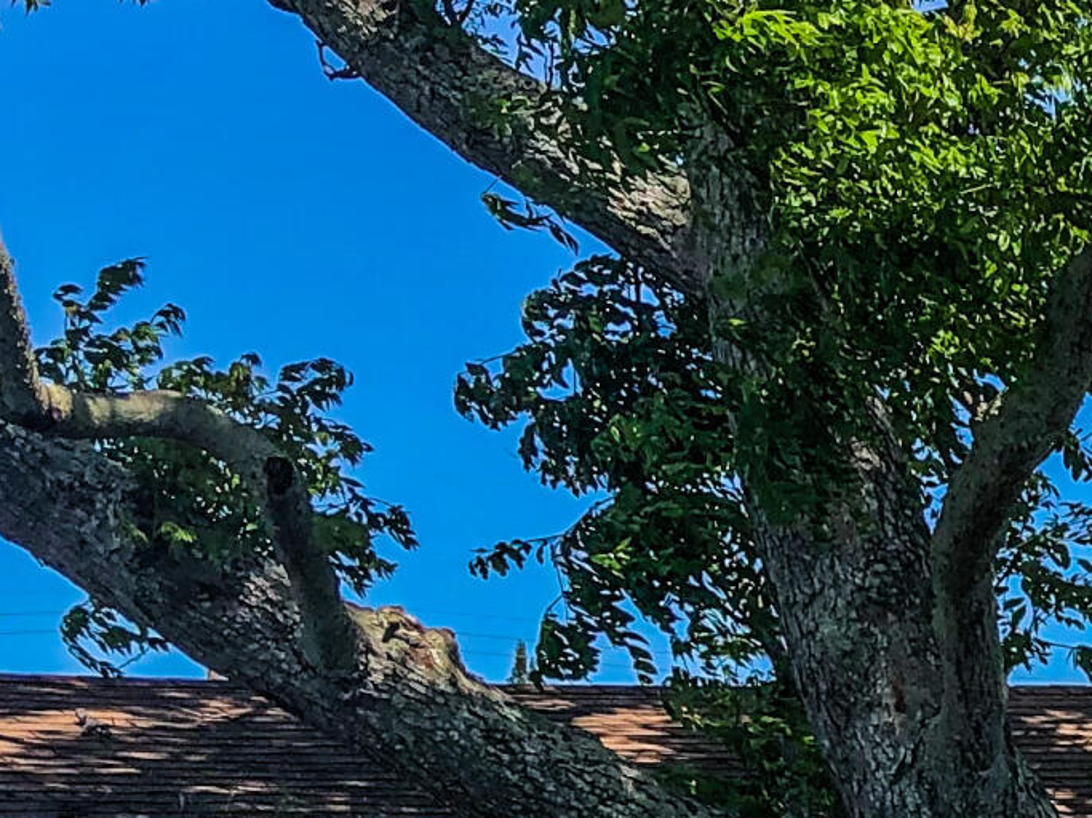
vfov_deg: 12.0
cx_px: 1808
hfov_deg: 14.5
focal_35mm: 123
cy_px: 494
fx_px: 3879
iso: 20
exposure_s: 1/1143
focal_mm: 4
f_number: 1.8
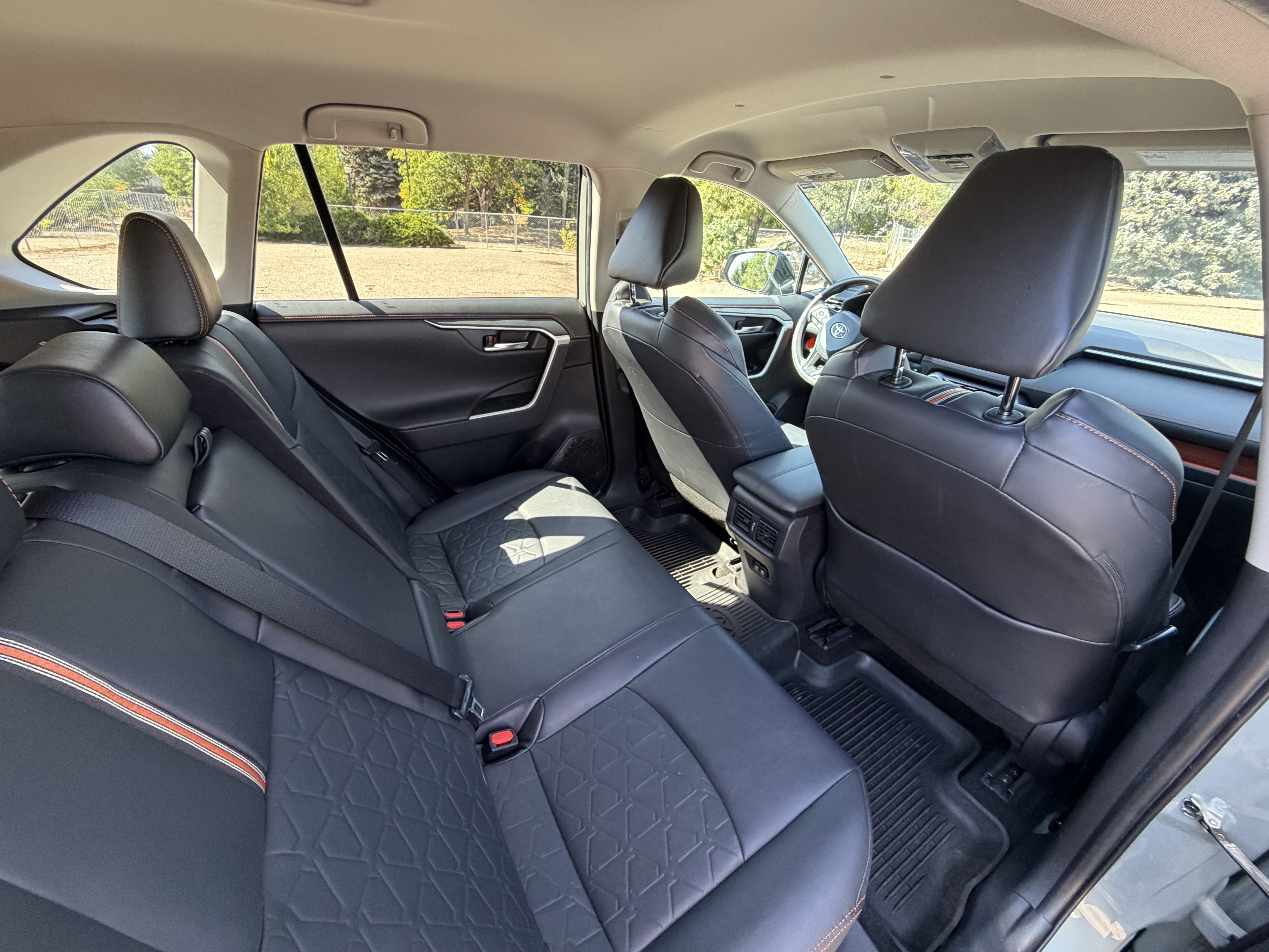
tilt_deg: -24.5
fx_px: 513
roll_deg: -3.3
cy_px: 476
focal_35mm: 14
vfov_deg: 85.7
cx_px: 634
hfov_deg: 102.1
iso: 250
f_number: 2.2
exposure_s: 1/121
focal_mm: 2.22
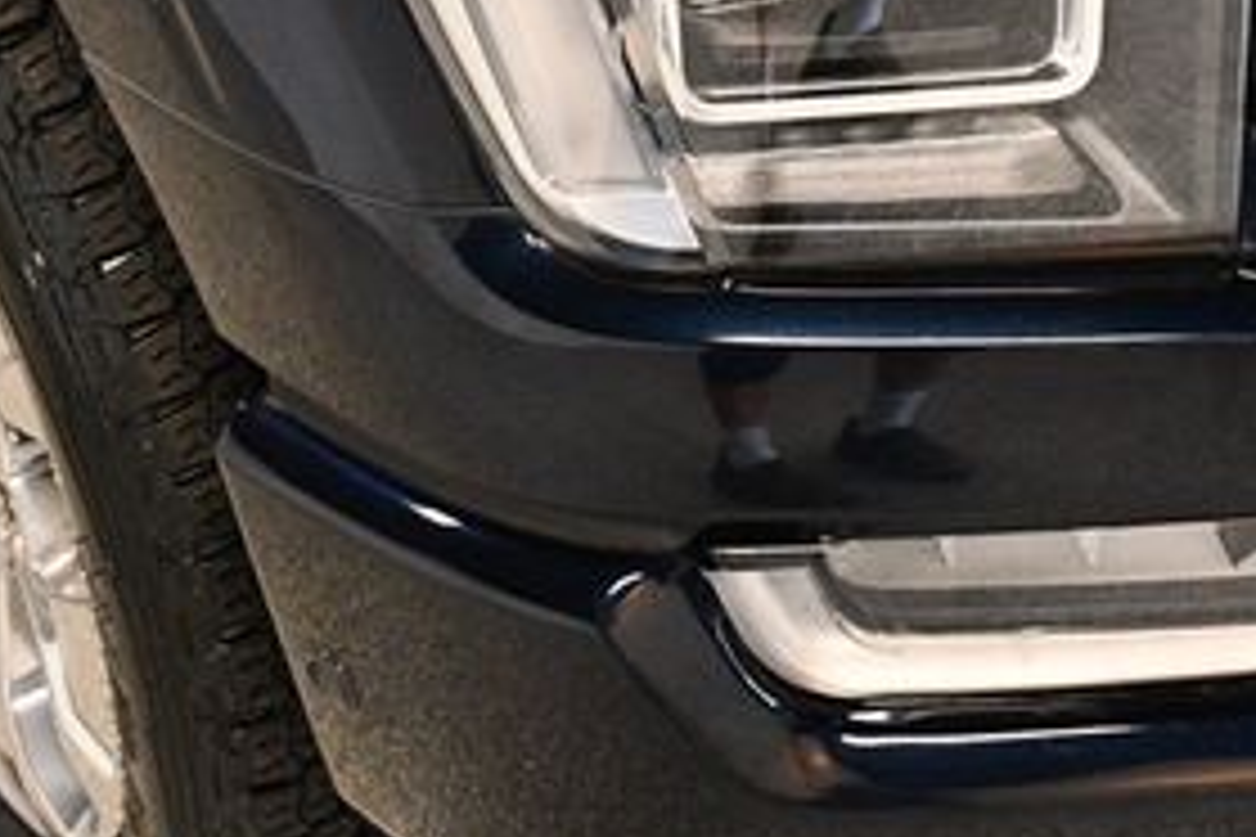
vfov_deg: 16.9
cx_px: 770
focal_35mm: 78
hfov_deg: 25.9
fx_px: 2721
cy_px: -90
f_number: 3.8
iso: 3200
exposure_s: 1/125
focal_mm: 23
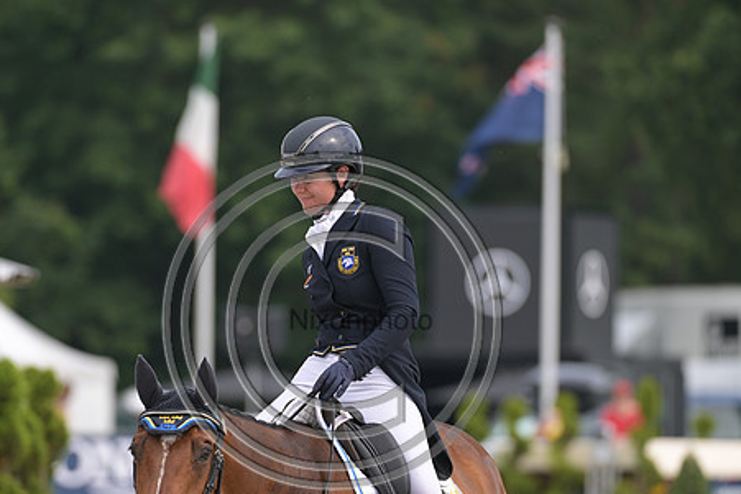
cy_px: 298
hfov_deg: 4.7
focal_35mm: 437
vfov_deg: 3.1
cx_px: 314
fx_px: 8997
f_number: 5
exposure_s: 1/1250
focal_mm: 340
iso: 450
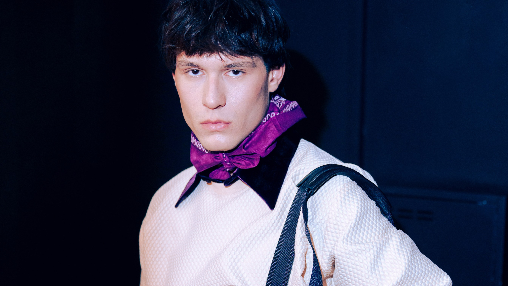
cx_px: 255
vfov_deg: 15.3
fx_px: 1051
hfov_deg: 27.2
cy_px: 263
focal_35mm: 78
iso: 2500
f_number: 2.2
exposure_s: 1/320
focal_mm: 49
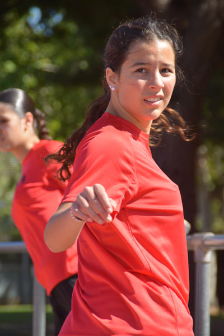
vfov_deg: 6.9
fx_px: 2800
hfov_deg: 4.6
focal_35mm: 300
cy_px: 168
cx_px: 112
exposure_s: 1/200
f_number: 7.1
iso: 100
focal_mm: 200
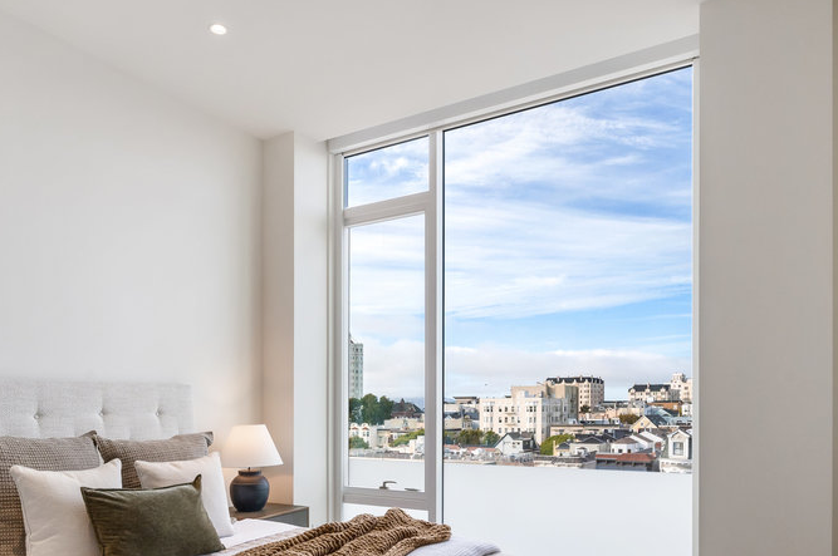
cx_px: 395
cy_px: 415
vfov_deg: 46.2
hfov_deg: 67.4
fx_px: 628
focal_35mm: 27
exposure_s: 1/60
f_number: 11
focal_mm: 15
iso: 400
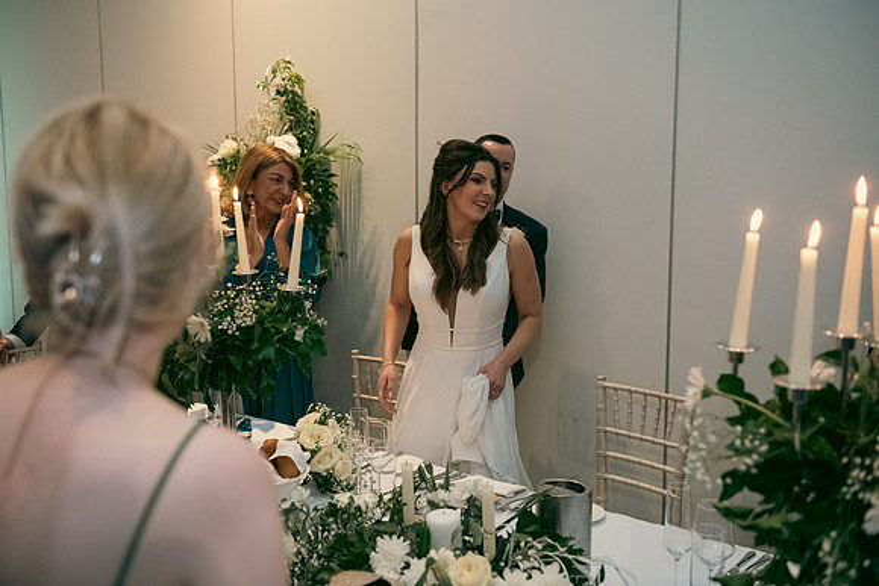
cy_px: 293
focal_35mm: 38
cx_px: 440
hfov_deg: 50.7
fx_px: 928
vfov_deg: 35.1
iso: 2000
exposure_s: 1/160
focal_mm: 38
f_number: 3.5
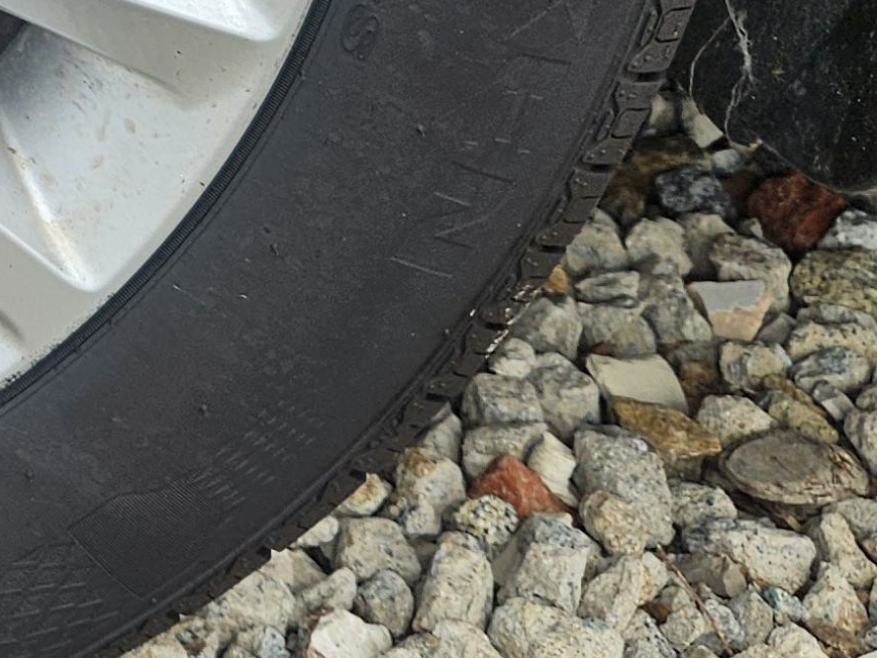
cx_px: -481
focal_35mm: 106
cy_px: -568
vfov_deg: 12.6
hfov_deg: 16.7
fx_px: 2686
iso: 25
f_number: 1.8
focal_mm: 5.4
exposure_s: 1/761
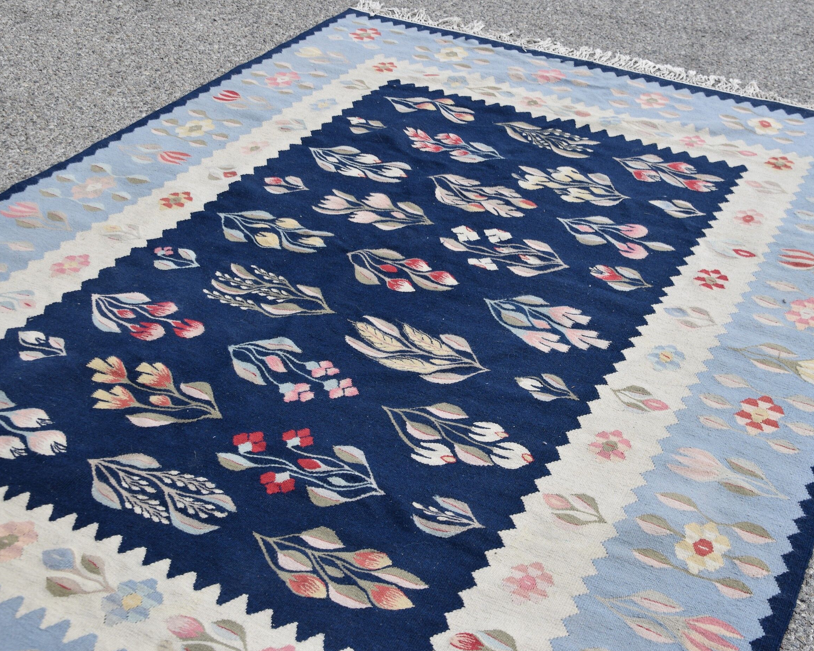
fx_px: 1026
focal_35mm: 43
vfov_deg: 35.2
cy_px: 327
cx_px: 473
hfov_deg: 43.2
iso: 200
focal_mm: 25
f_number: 8
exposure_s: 1/250
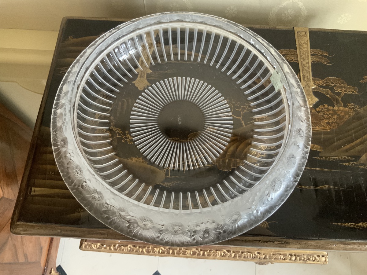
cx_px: 184
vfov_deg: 48.2
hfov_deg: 61.7
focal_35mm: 29
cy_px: 138
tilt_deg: -70.1
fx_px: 307
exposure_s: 1/49
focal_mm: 3
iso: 320
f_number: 1.8
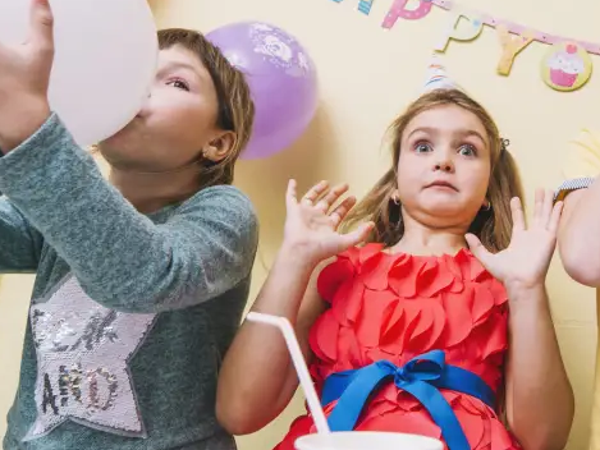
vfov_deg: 33.6
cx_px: 532
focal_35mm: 42
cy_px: 107
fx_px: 728
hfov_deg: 41.5
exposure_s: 1/160
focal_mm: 16
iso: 160
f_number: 5
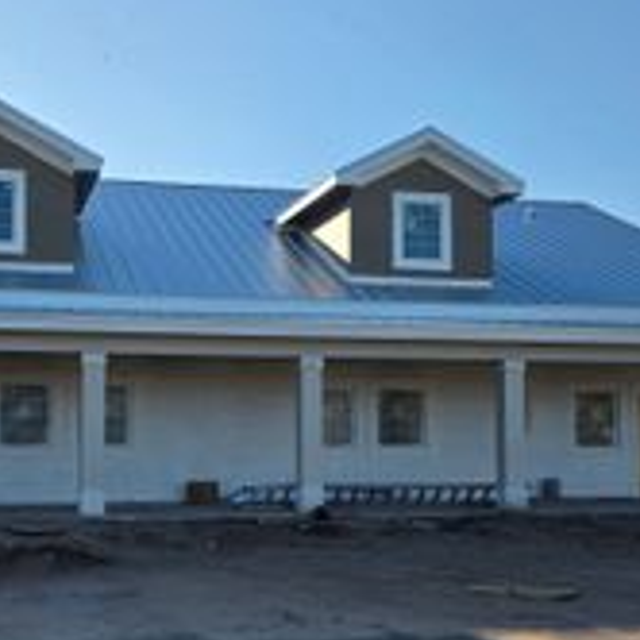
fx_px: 1025
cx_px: 197
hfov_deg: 34.3
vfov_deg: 34.5
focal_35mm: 49
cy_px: 405
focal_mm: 6.3
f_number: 1.7
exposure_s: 1/4650
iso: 80
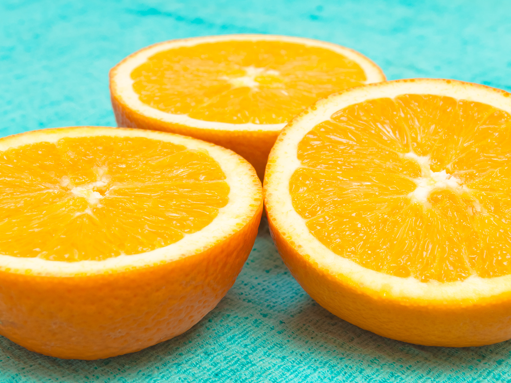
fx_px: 1337
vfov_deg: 16.3
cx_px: 262
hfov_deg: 21.6
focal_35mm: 91
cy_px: 190
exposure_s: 1/160
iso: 250
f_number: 11
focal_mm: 55
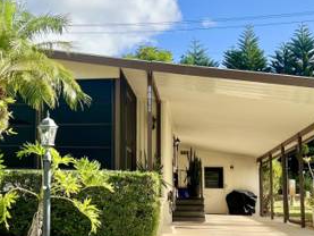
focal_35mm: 60
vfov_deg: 24.4
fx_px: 544
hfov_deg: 31.5
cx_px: 73
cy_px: 121
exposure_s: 1/2915
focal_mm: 5.7
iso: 50
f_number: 1.5
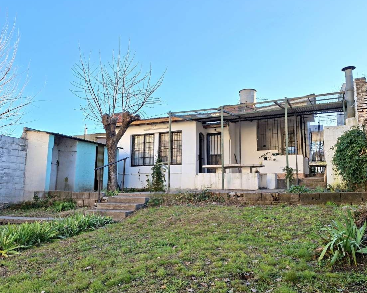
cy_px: 149
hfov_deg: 68.1
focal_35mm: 25
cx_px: 188
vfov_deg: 56.8
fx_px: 271
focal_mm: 5.54
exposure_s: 1/400
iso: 50
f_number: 1.8
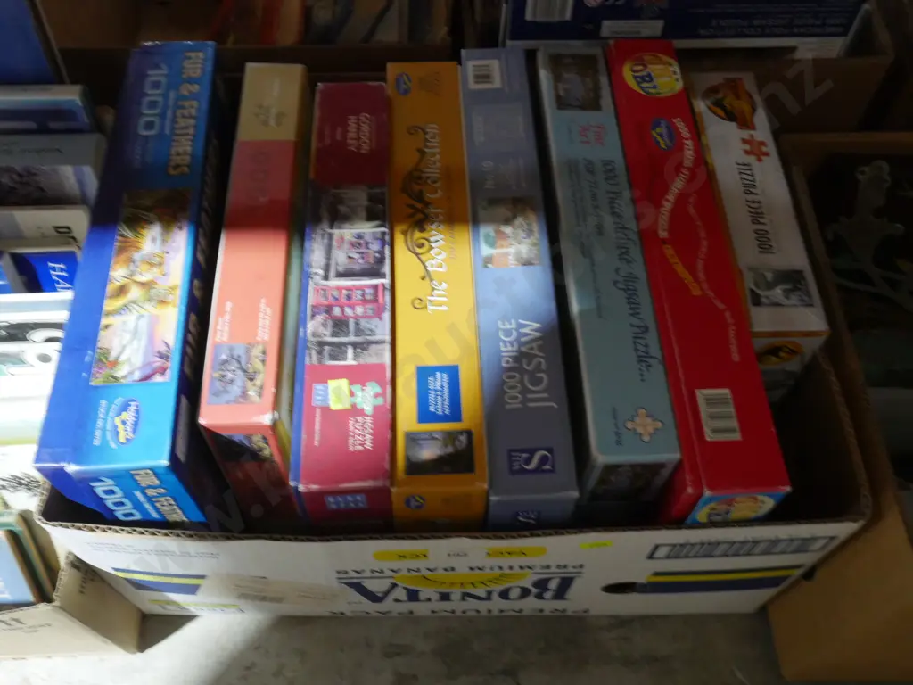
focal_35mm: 32
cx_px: 456
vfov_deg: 44.2
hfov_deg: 56.8
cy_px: 342
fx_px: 844
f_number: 10
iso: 3200
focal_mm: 16
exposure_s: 1/20
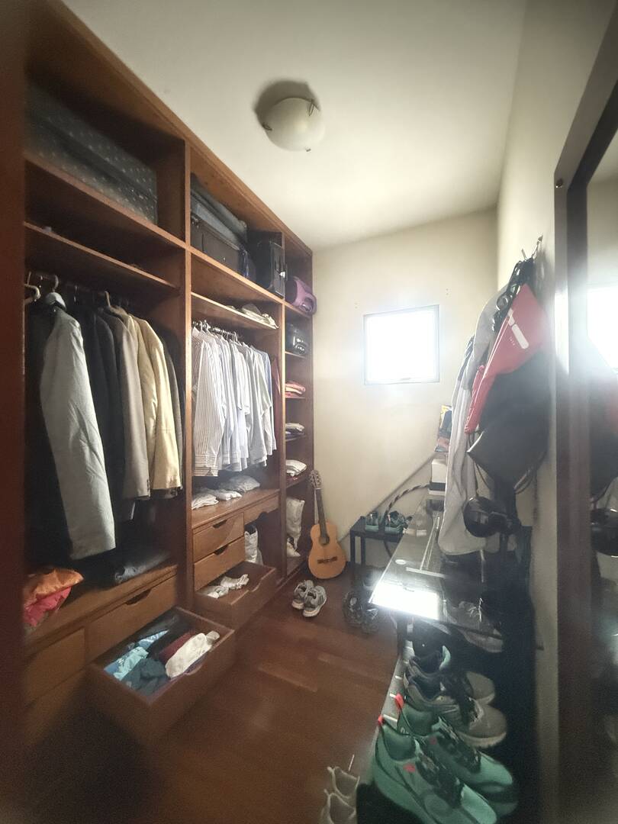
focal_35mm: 14
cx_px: 309
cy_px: 412
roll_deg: +0.2
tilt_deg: +0.9
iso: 3200
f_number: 2.2
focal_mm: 2.22
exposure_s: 1/15
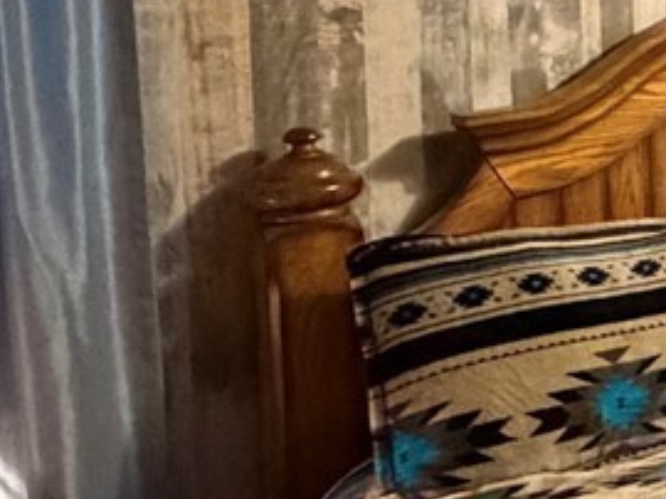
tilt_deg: -1.5
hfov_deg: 16.7
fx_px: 1595
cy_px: -89
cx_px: 1384
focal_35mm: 83
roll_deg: +1.4
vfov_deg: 17.0
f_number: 2.2
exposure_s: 1/60
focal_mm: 2.22
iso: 1250
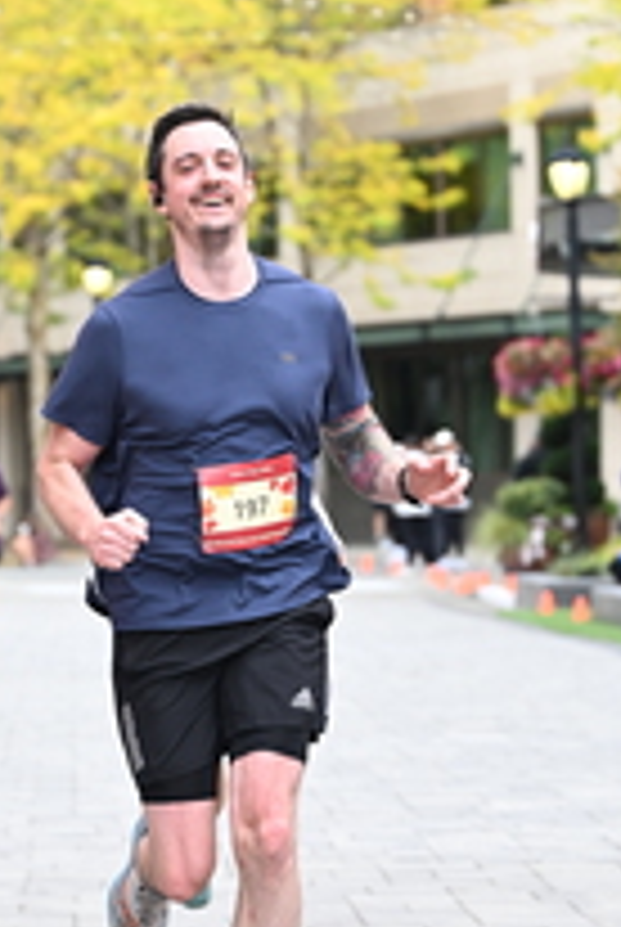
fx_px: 4951
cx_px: 137
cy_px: 410
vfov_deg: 10.7
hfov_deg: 7.2
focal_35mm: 192
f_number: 2.8
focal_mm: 72
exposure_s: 1/1600
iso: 640
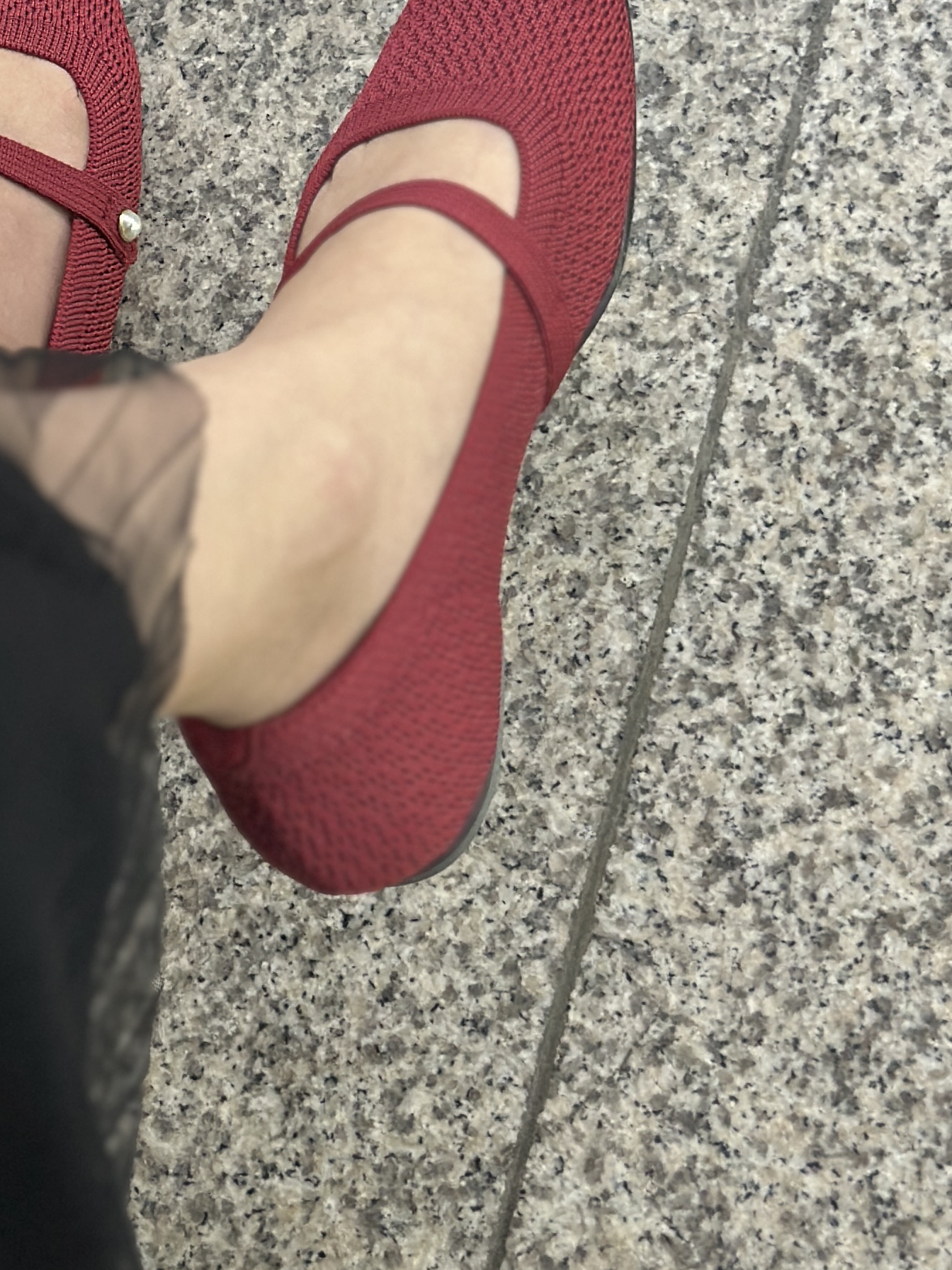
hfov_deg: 13.6
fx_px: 3960
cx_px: 137
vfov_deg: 18.1
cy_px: 383
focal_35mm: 108
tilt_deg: -70.8
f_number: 1.78
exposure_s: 1/60
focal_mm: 6.86
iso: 200
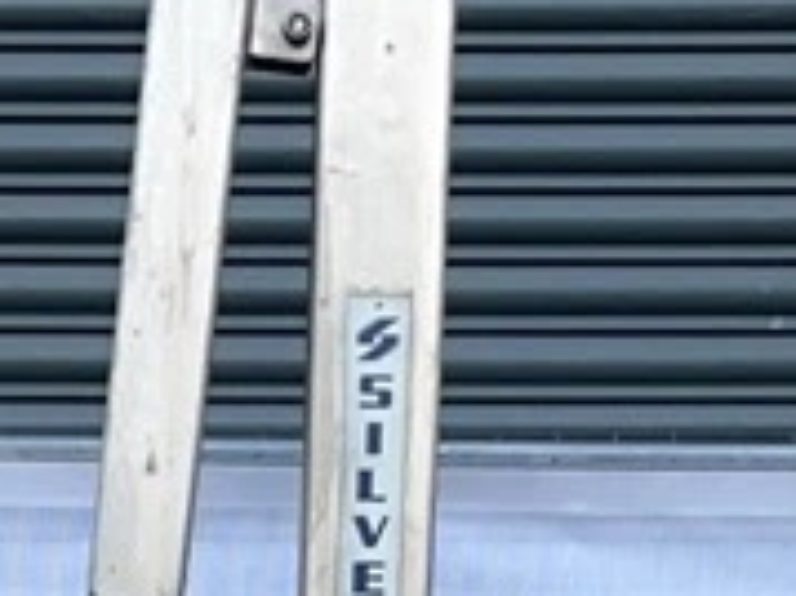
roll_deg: -0.1
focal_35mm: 186
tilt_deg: -7.2
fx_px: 4274
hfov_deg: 10.6
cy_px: 1681
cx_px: 71
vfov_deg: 7.2
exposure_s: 1/550
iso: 40
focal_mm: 5.1
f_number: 1.6
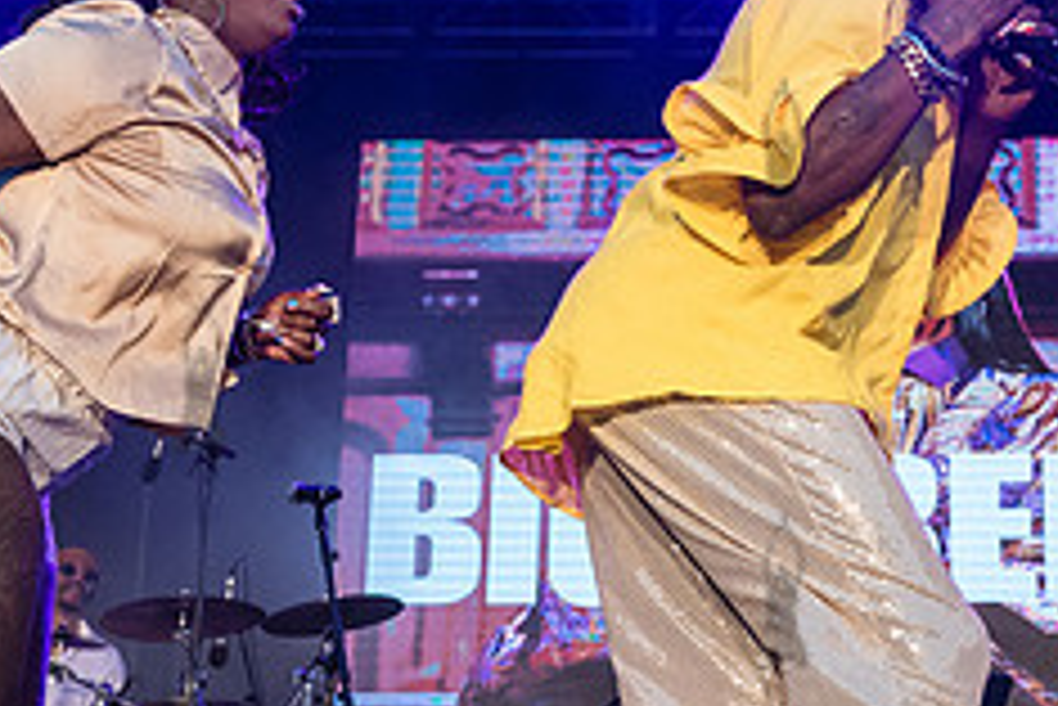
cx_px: 874
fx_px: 2617
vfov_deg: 15.3
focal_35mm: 89
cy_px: 164
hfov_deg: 22.5
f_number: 4
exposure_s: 1/500
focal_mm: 32
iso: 2000
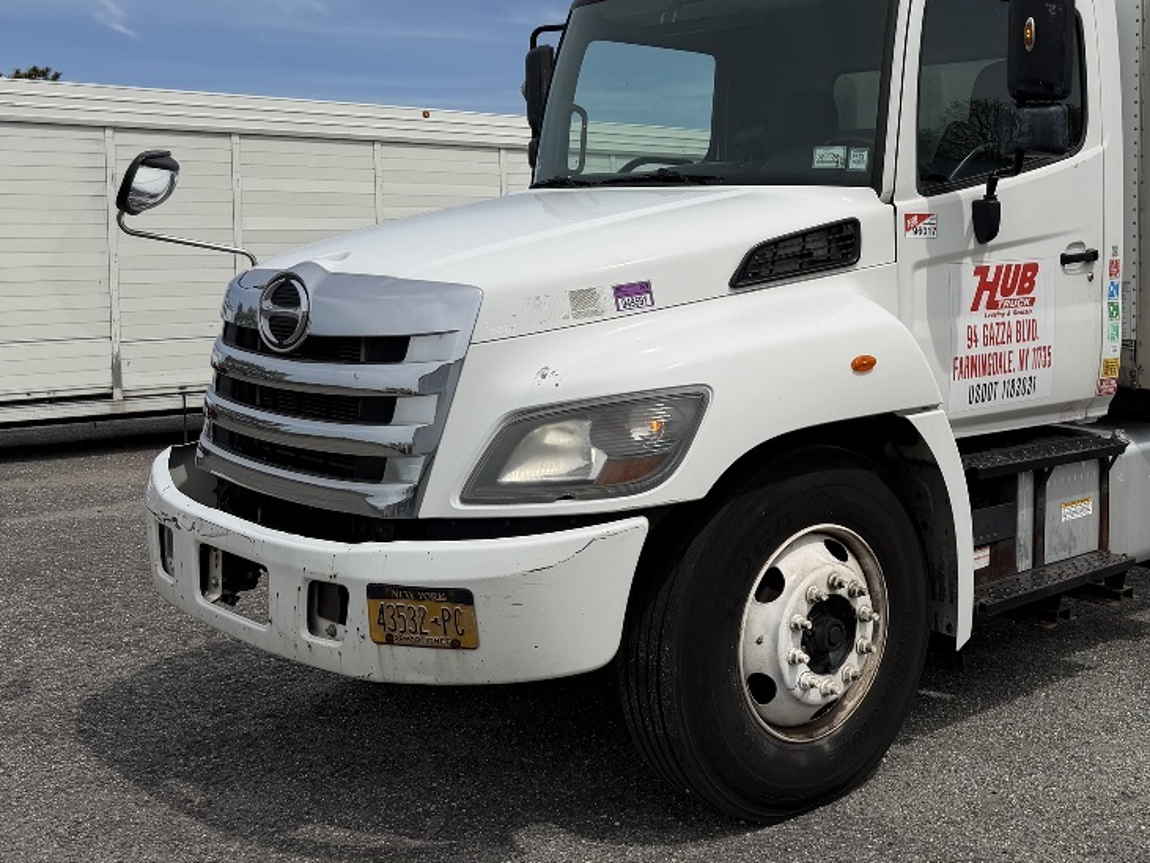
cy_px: 267
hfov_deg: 42.7
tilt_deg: +3.8
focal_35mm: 42
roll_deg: +1.4
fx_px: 1396
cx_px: 923
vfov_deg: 34.0
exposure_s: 1/9091
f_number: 1.78
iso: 80
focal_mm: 6.76
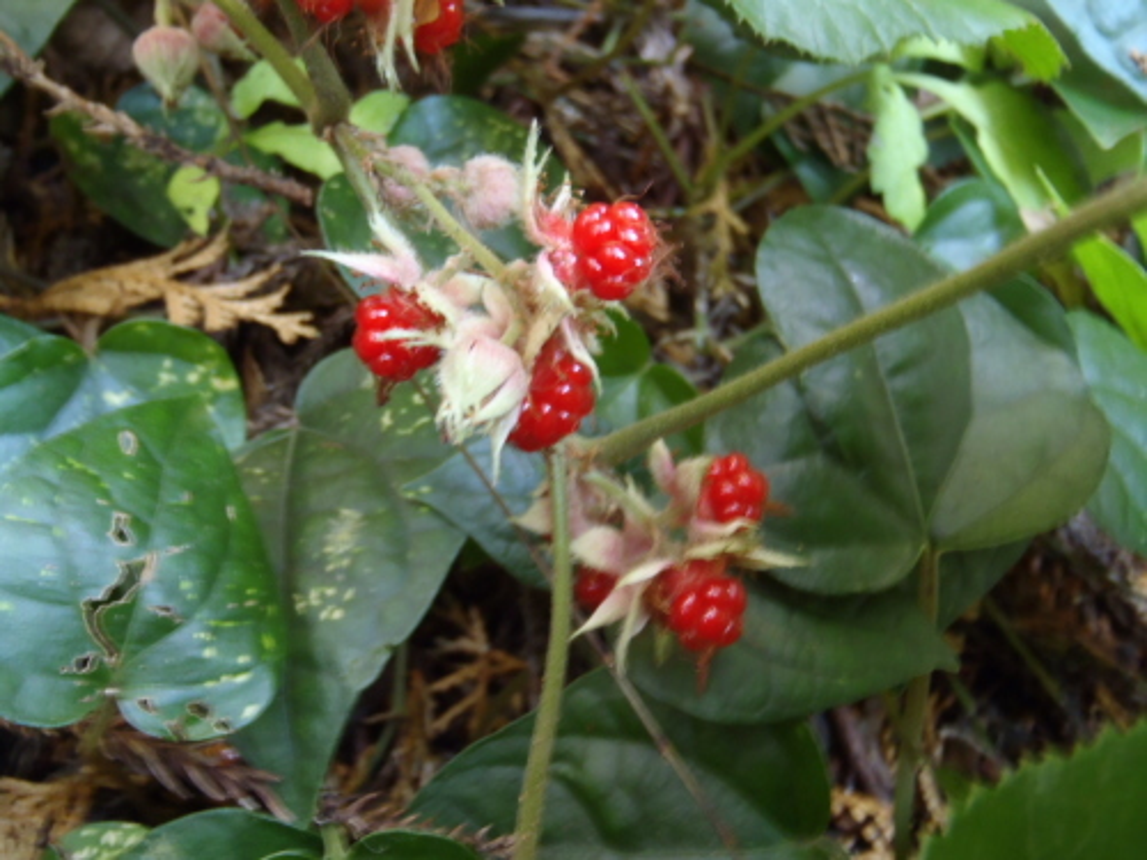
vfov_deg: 38.7
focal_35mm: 37
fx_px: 1226
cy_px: 430
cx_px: 574
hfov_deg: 50.1
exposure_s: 1/5
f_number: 4.7
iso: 200
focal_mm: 6.64
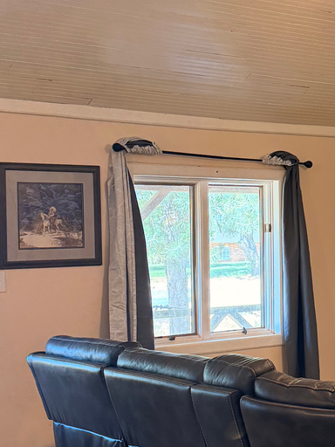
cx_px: 359
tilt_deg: +0.4
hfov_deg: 19.6
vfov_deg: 27.0
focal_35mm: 72
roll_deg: +1.3
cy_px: 240
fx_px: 929
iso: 250
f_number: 1.78
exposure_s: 1/60
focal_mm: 6.76
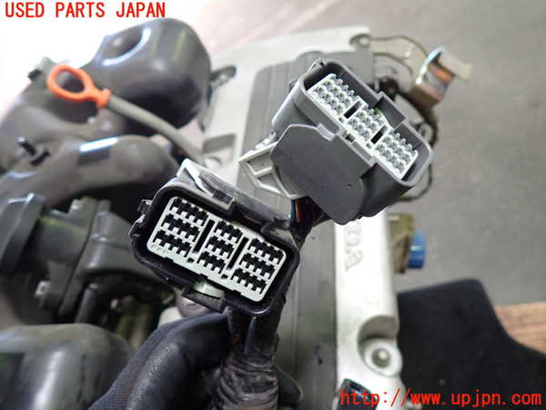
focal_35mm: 25
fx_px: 394
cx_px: 273
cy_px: 205
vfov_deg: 54.9
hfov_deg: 69.4
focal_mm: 4.5
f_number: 2
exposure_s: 1/30
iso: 200
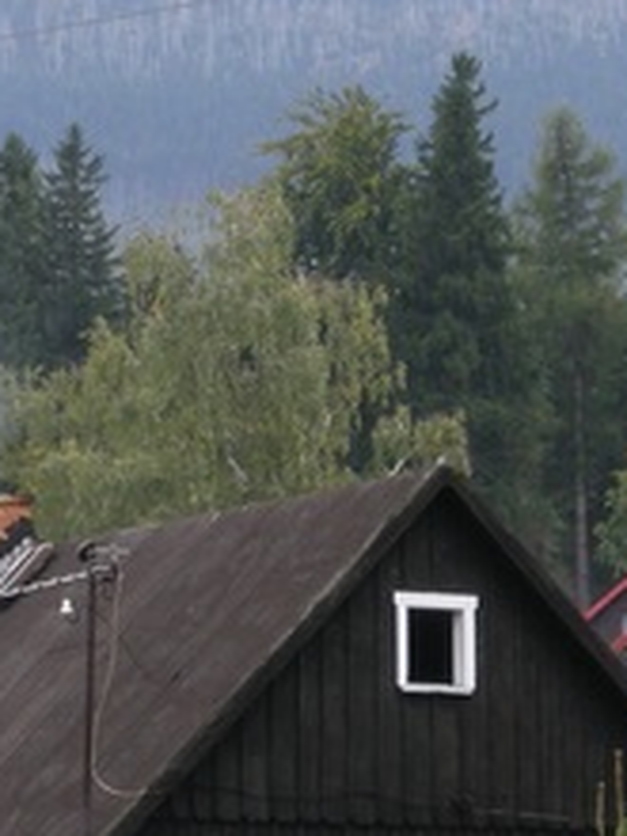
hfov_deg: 4.9
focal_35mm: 305
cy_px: 422
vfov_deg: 6.5
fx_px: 7366
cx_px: 198
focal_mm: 17.1
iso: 58
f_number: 4.7
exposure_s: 1/61.2
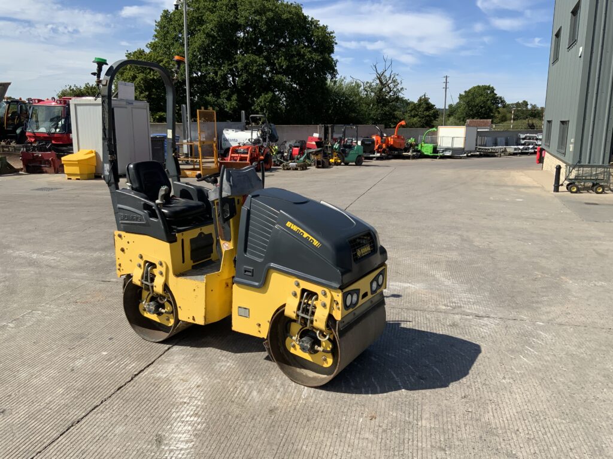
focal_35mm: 29
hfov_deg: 61.7
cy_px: 230
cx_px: 306
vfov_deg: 48.2
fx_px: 514
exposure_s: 1/2141
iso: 16
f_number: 1.8
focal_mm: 3
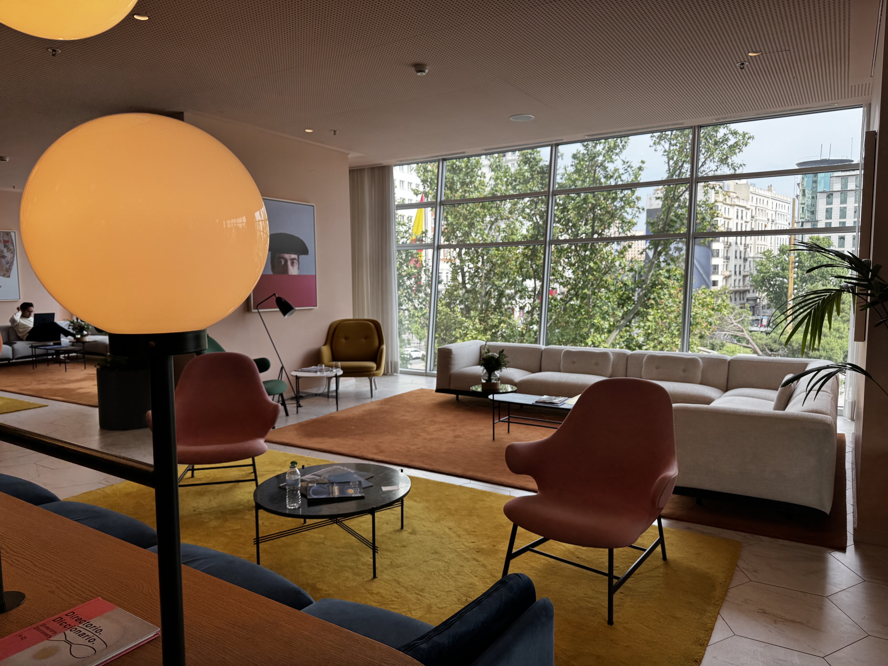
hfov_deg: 71.6
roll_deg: +0.4
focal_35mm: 24
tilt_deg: -5.9
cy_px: 333
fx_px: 616
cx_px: 444
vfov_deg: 56.8
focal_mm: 6.76
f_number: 1.78
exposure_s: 1/685
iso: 80
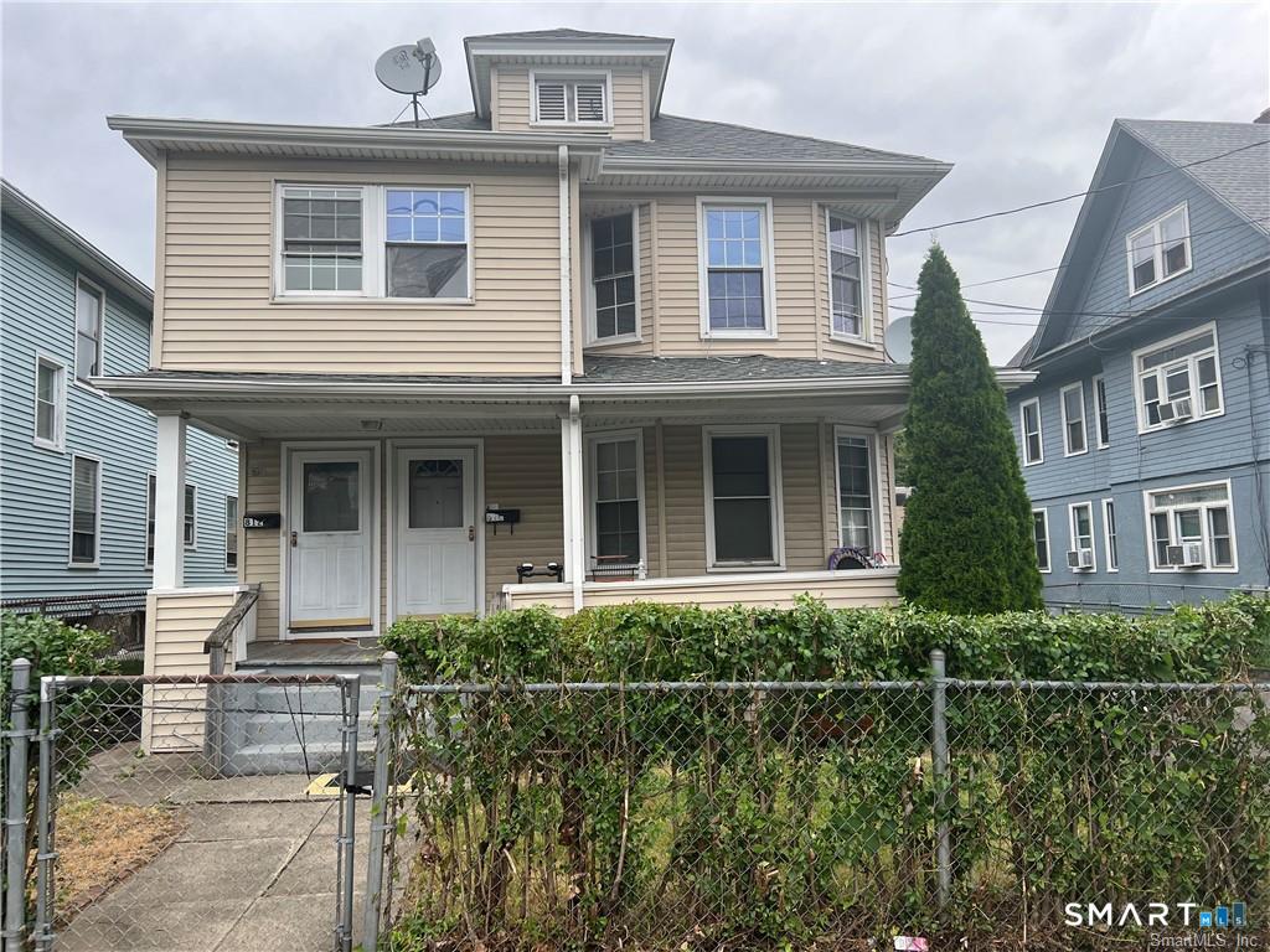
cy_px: 476
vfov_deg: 53.1
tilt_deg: +6.3
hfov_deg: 67.3
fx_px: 954
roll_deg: +2.0
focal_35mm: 26
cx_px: 635
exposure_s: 1/803
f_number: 1.5
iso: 50
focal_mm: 5.7
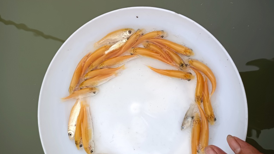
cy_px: 78
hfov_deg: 67.9
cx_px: 138
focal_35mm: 28
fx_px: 203
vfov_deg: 41.5
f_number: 1.79
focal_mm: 4.75
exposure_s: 1/252
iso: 100
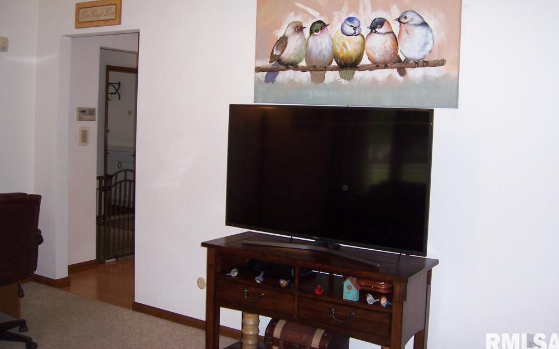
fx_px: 594
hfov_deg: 50.4
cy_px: 148
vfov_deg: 32.7
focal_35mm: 39
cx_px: 285
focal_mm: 6
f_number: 3
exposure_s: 1/60
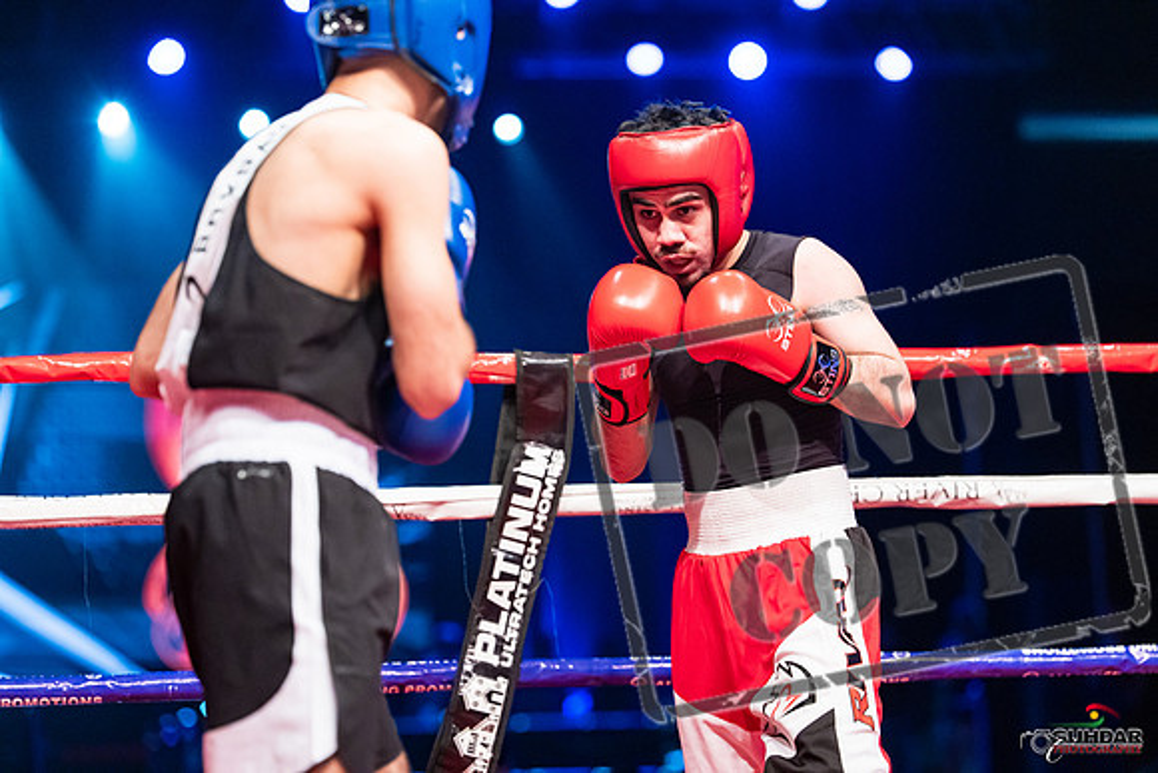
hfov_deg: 17.8
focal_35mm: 115
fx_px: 3700
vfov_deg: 11.9
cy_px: 386
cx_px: 579
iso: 4000
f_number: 2.8
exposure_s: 1/1000
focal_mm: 115
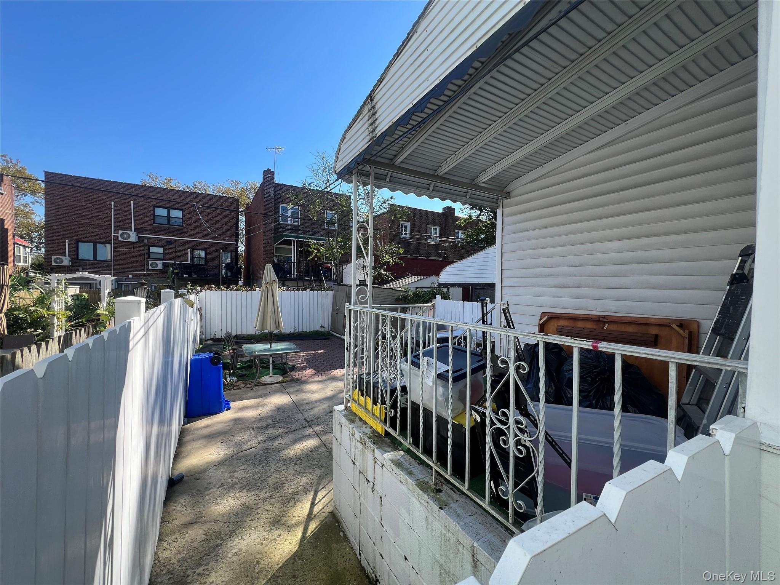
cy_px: 292
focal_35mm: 13
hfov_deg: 106.2
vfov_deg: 89.9
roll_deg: -1.4
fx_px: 293
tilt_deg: -2.0
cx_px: 390
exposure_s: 1/547
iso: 32
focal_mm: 1.57
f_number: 1.8
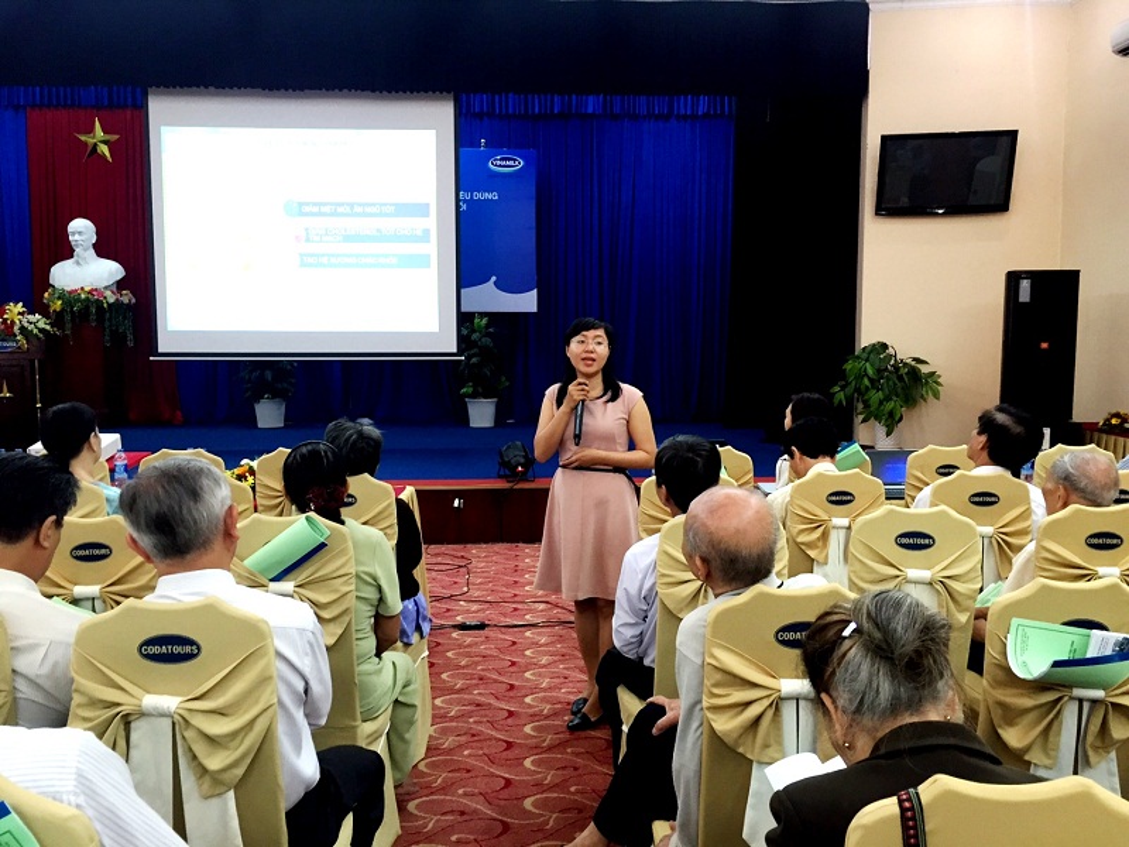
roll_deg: -0.9
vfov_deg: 48.2
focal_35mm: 29
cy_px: 424
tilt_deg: -3.8
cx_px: 564
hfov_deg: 61.7
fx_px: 946
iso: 125
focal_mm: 4.15
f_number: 2.2
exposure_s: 1/33
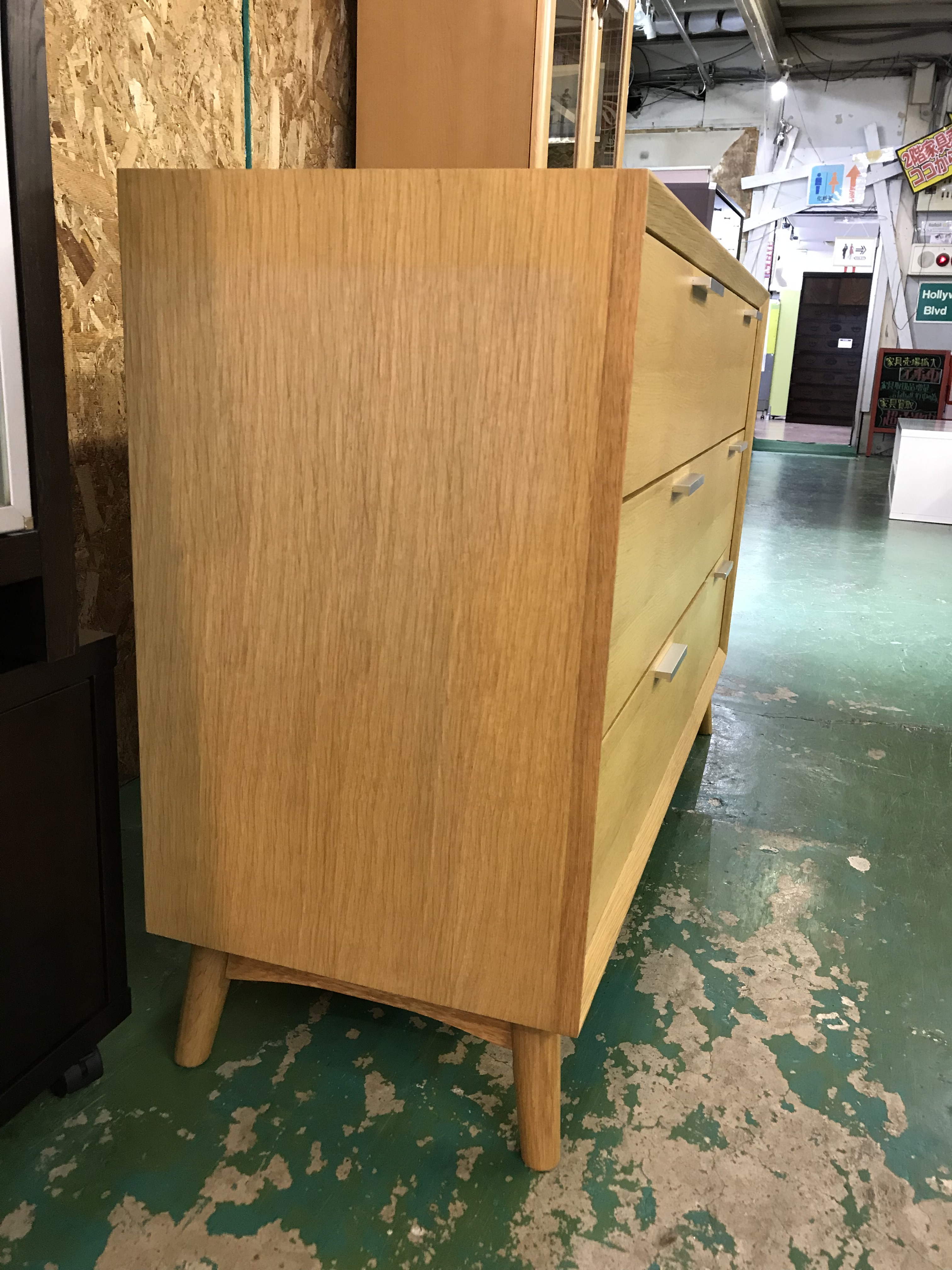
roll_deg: -2.7
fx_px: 1027
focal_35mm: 28
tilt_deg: -14.9
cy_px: 635
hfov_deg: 49.7
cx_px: 476
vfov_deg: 63.4
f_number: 1.8
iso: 50
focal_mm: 3.99
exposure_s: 1/17
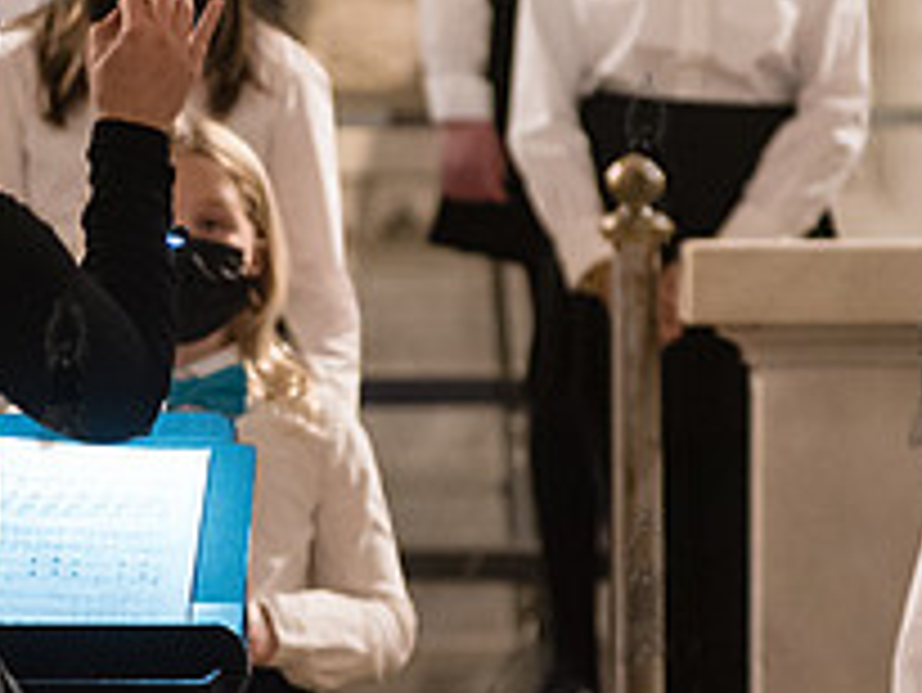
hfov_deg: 3.7
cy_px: 367
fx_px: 14098
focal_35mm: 529
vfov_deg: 2.8
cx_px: 63
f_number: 4
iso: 4000
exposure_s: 1/200
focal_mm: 185
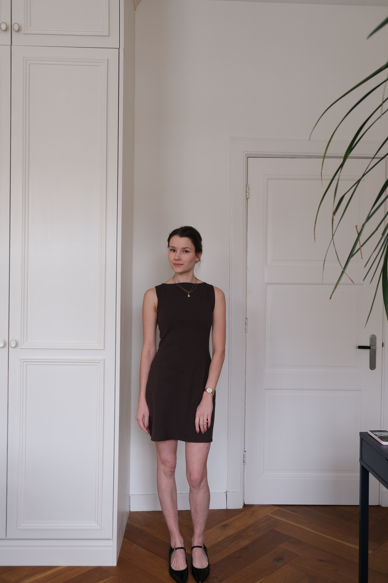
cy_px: 295
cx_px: 192
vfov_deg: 61.9
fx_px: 485
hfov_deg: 43.6
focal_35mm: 30
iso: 200
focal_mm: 19.6
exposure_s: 1/25
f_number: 2.8
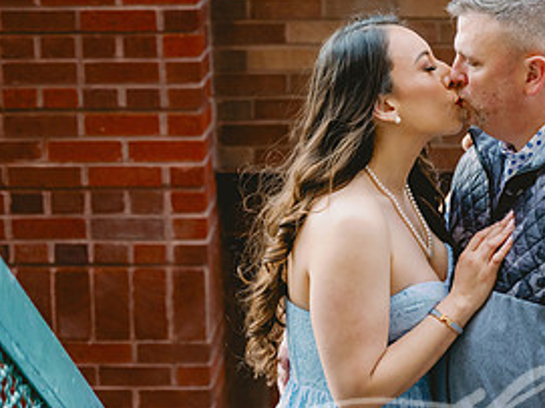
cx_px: 446
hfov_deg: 14.0
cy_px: 250
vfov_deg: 10.6
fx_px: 2203
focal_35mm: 140
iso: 320
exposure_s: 1/1000
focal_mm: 68
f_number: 2.8
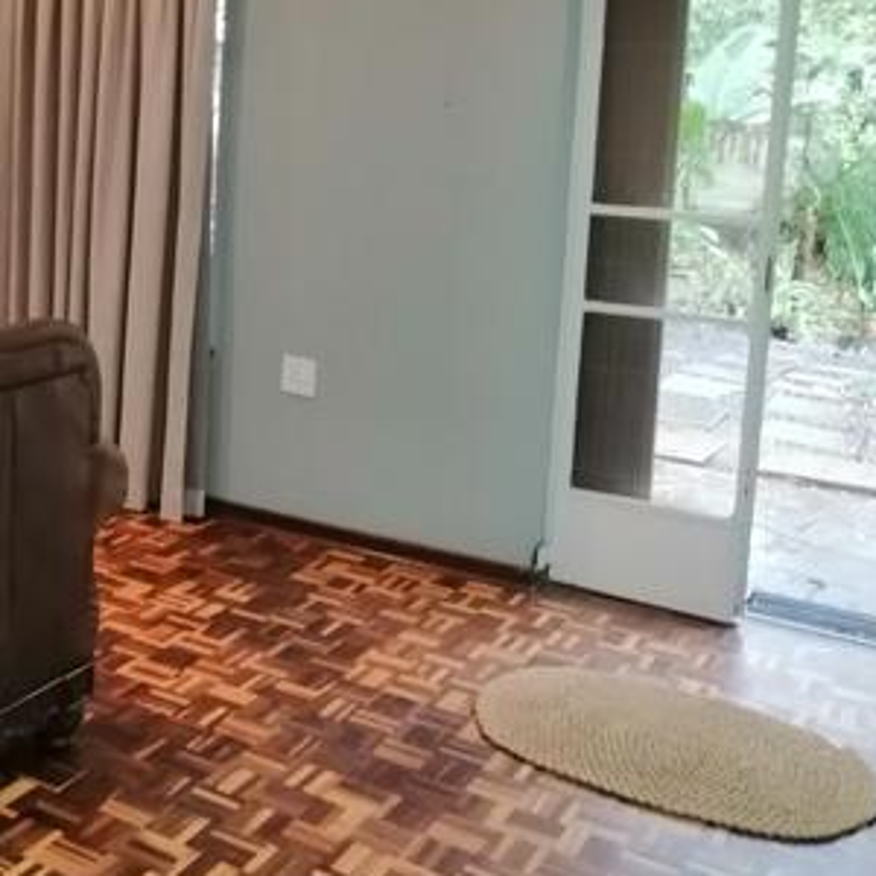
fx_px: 1317
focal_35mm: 46
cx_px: 128
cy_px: 260
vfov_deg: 36.2
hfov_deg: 35.2
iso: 500
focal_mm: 3.96
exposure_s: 1/20
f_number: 1.8
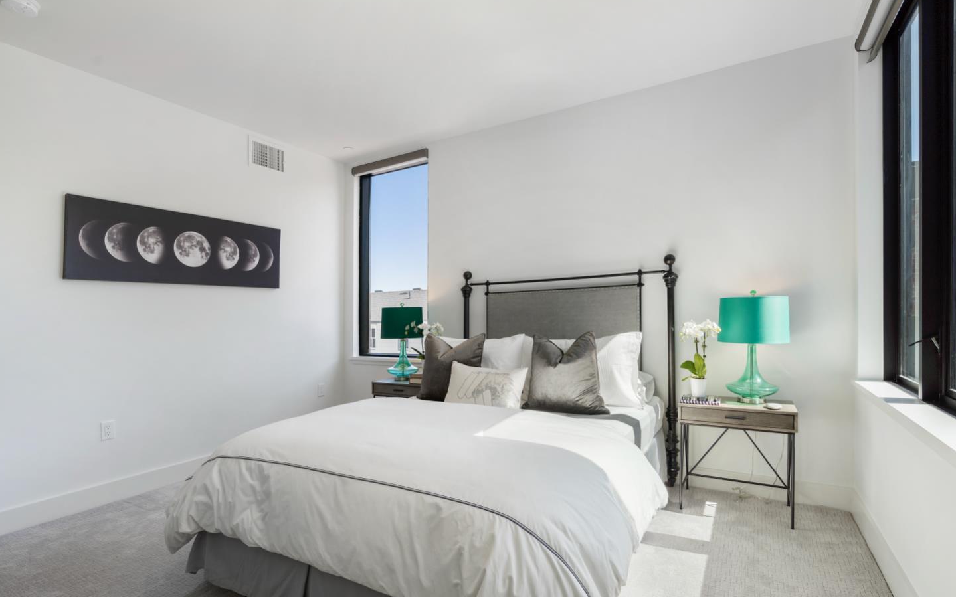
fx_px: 443
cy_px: 323
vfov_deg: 67.9
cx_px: 492
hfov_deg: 94.3
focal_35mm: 17
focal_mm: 16
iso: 100
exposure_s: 1/13
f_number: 8
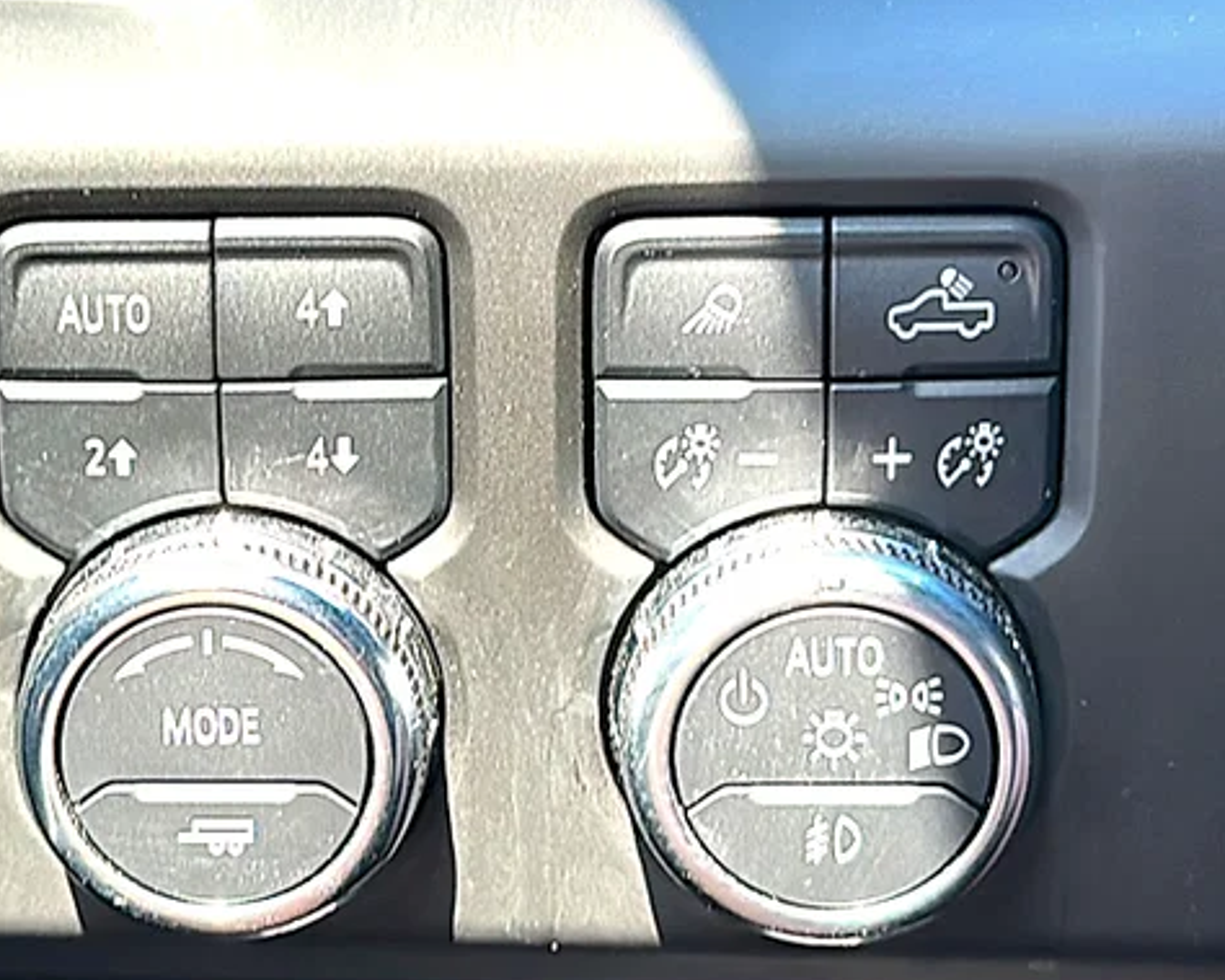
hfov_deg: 30.3
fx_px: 2247
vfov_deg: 24.6
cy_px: 456
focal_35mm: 62
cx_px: 434
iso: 50
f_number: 1.78
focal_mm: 6.86
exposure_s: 1/68
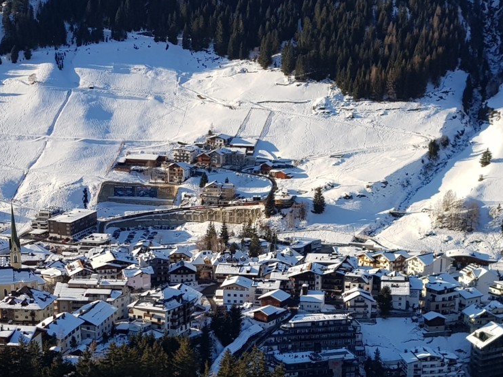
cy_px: 321
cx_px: 255
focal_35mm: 45
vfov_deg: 31.1
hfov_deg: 42.1
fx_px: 654
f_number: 1.7
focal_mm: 4.2
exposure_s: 1/1488
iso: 40
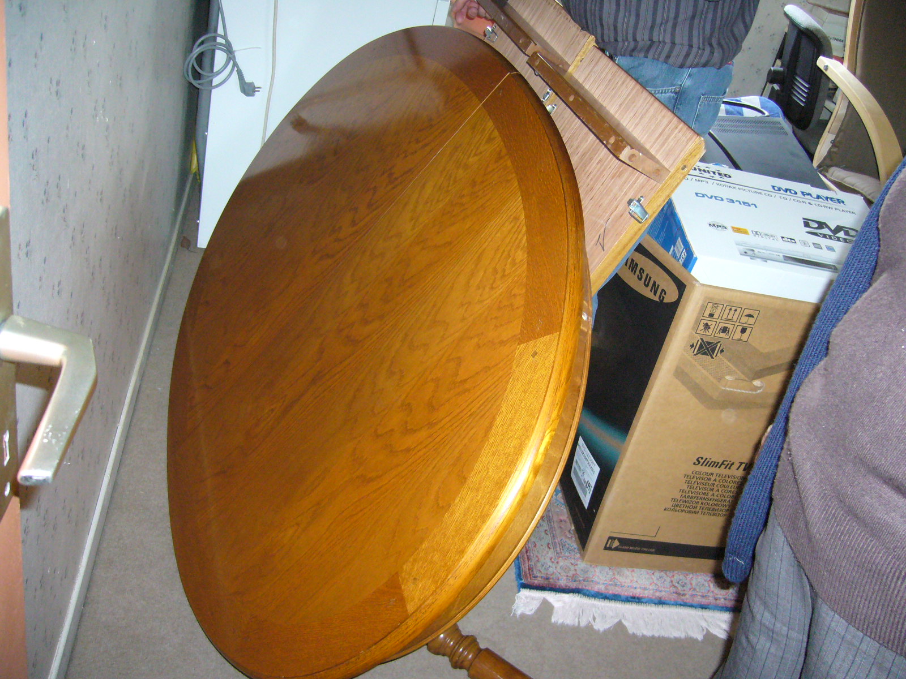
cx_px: 453
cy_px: 340
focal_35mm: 35
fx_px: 916
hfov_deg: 52.6
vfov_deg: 40.7
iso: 250
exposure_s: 1/30
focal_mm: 5.8
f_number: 2.8
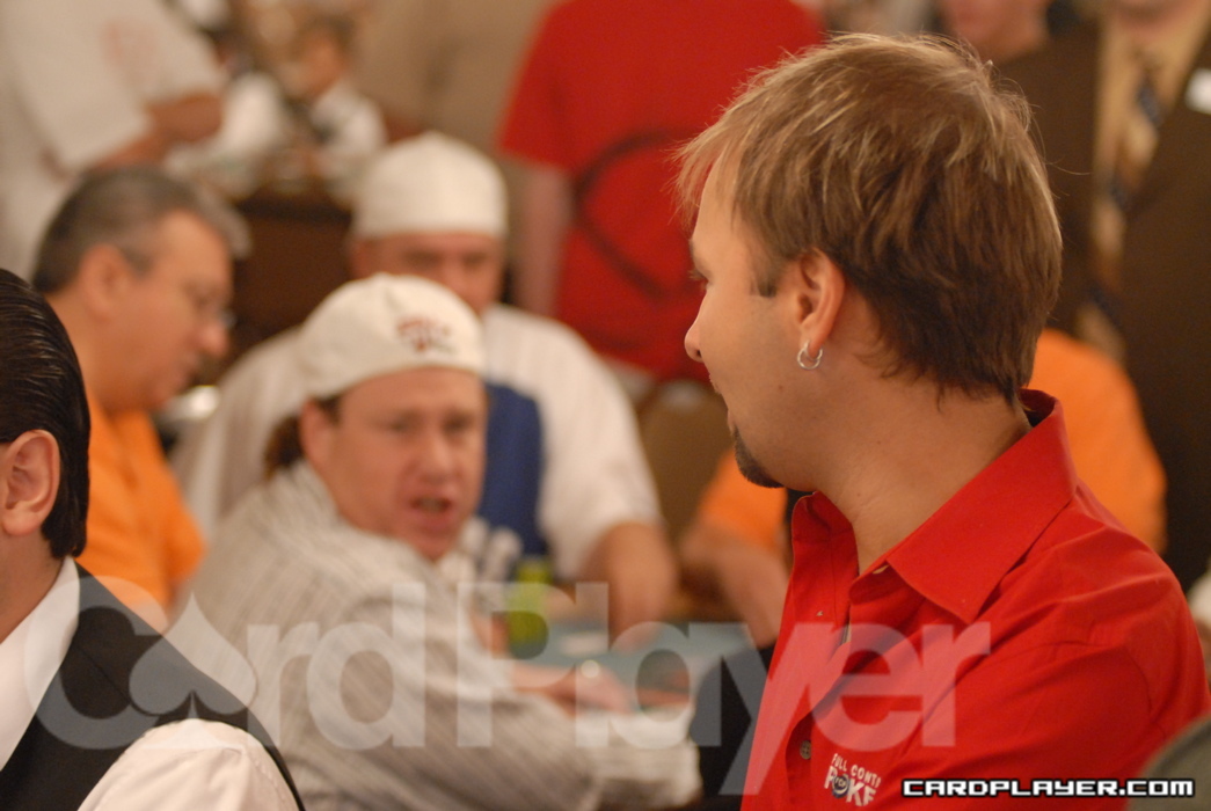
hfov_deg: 19.4
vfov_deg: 13.1
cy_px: 406
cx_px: 606
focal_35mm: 105
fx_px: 3537
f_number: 2.8
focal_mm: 70
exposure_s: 1/80
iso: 1000
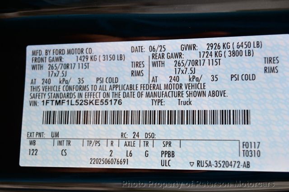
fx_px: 391
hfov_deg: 40.6
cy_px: 96
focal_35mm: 49
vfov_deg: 27.6
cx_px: 144
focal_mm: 32.5
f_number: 5
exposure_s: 1/50
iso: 250
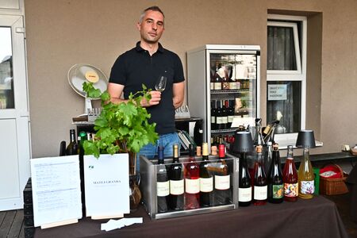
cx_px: 178
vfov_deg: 37.9
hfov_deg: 54.4
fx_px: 347
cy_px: 119
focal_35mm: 35
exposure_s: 1/400
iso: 4000
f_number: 5
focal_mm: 35
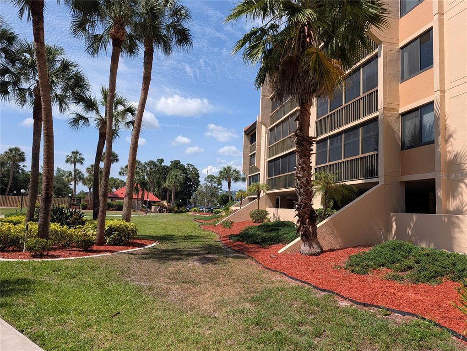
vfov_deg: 56.9
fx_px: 324
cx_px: 234
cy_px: 176
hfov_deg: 71.5
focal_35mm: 24
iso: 19
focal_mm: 6.9
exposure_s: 1/1610
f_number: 1.68
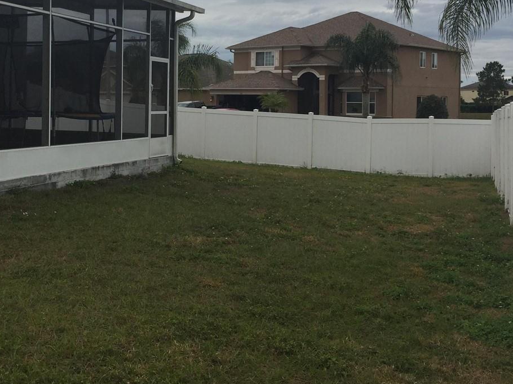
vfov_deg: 28.3
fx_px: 756
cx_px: 194
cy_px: 111
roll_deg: -1.9
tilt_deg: +0.8
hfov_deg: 37.3
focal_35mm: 51
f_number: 2.2
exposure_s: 1/879
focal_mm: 4.15
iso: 32
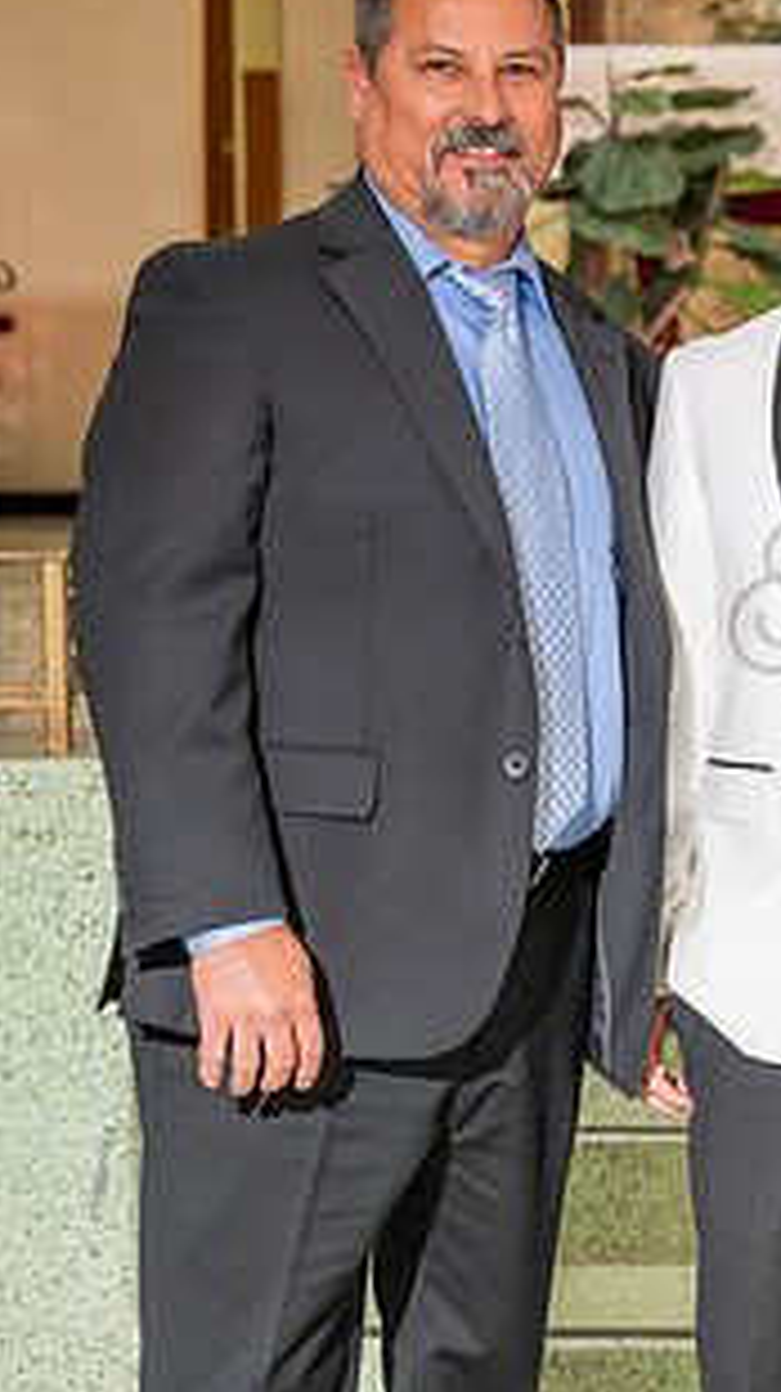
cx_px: 1082
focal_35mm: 98
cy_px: 590
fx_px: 3614
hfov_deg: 11.9
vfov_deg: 21.8
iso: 800
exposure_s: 1/200
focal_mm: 50
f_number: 4
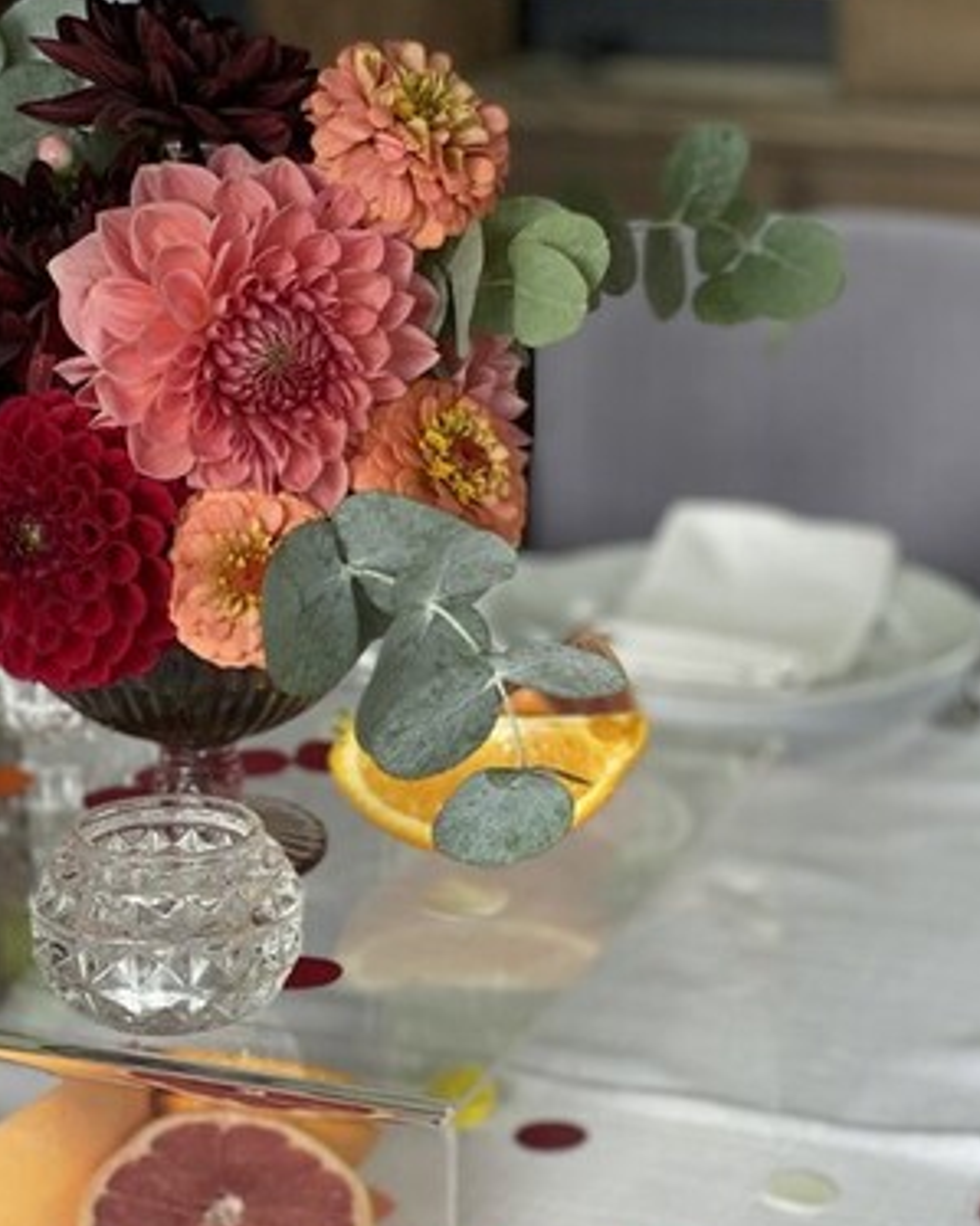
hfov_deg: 16.4
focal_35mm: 94
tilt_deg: -17.9
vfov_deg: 20.4
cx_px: 467
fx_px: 3409
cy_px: 672
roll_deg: +1.0
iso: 160
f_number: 2
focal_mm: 6
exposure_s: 1/122
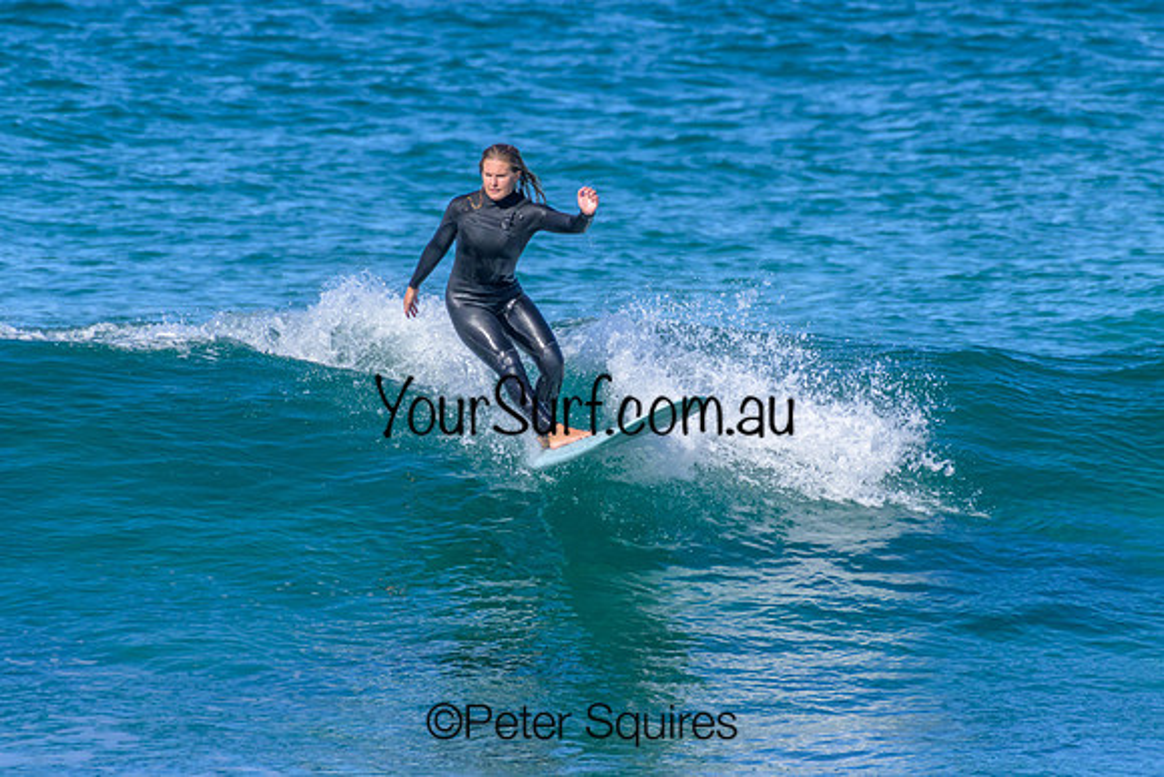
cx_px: 582
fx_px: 32339
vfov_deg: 1.4
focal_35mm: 1000
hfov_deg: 2.1
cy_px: 388
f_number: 11
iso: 1400
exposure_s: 1/2000
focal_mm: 1000
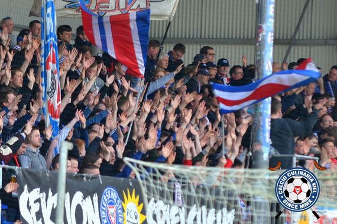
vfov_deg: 4.6
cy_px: 112
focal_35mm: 300
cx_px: 168
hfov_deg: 6.9
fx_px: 2808
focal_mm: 200
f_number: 4
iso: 640
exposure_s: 1/1000
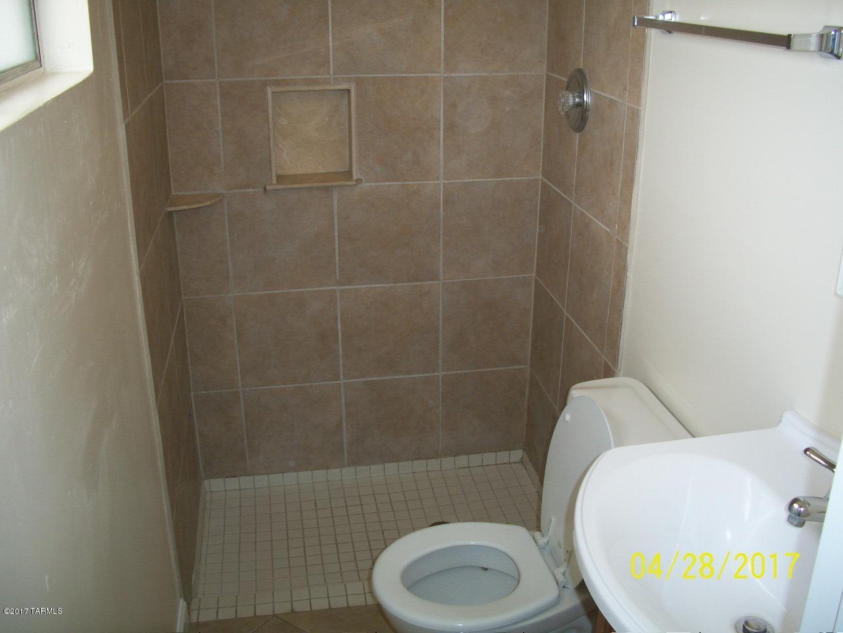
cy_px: 316
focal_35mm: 35
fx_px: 852
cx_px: 422
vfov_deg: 40.7
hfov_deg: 52.6
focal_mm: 6.3
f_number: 3.1
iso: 80
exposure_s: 1/80
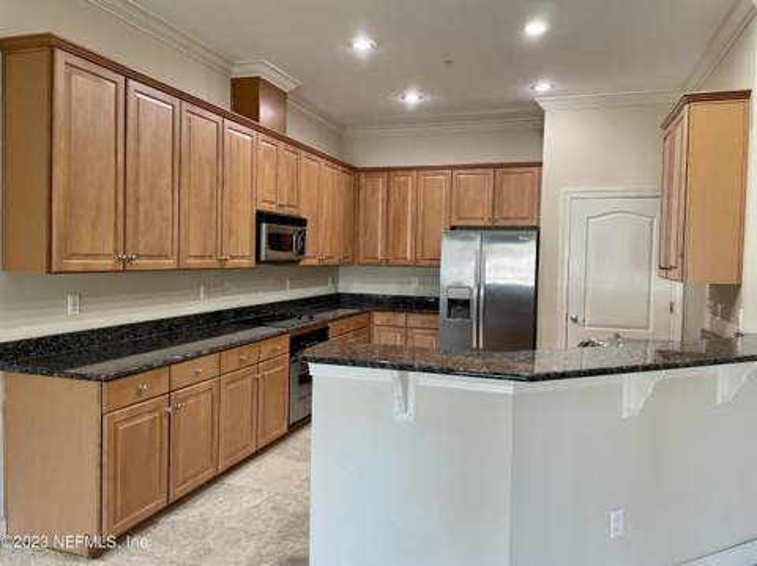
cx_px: 378
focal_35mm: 26
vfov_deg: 53.0
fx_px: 568
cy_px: 283
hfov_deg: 67.4
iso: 200
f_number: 1.6
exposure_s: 1/60
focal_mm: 4.2
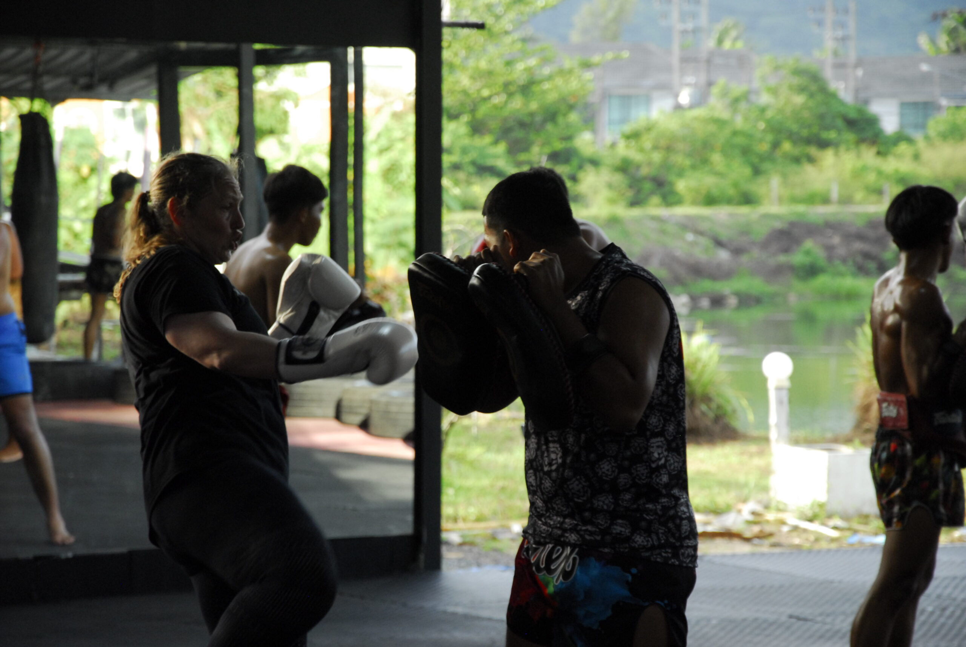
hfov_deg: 13.0
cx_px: 483
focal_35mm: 158
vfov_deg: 8.7
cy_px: 324
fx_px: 4232
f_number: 9
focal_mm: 105
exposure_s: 1/250
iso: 800
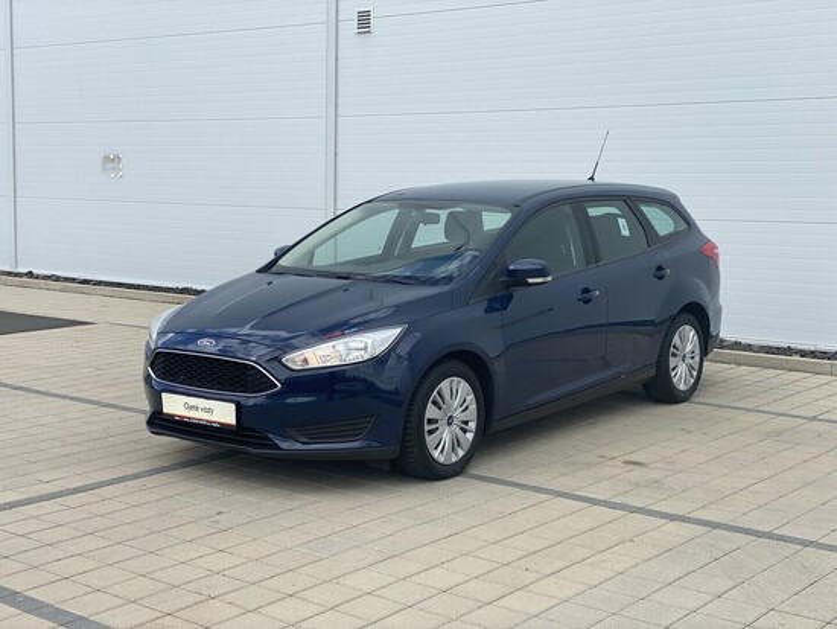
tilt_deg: -6.0
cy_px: 314
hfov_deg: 36.8
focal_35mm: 52
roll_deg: -1.2
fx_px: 1258
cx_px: 418
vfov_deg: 28.1
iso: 20
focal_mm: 6
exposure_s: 1/1229
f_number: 2
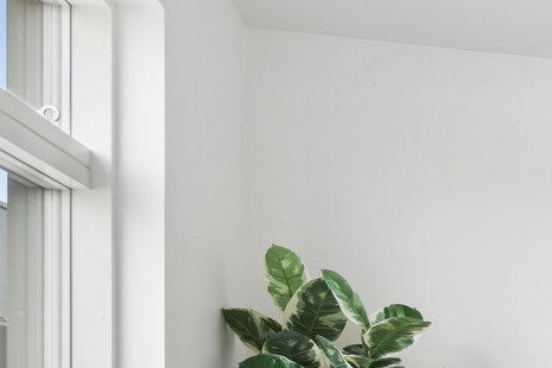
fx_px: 951
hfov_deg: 25.9
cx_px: 781
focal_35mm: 62
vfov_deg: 20.8
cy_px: 407
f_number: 8
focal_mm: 12
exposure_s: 1/40
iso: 200
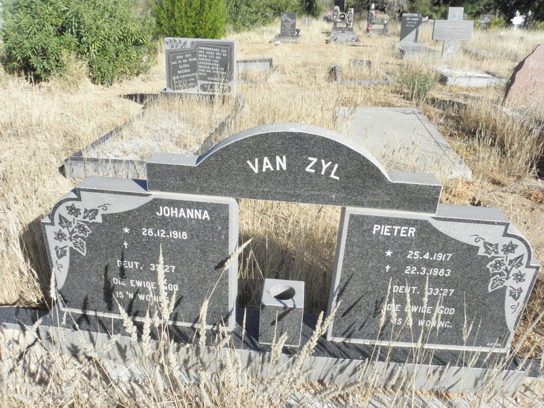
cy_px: 204
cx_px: 272
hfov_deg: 67.3
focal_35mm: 26
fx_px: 409
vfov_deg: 53.1
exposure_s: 1/500
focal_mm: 4.6
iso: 200
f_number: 6.3
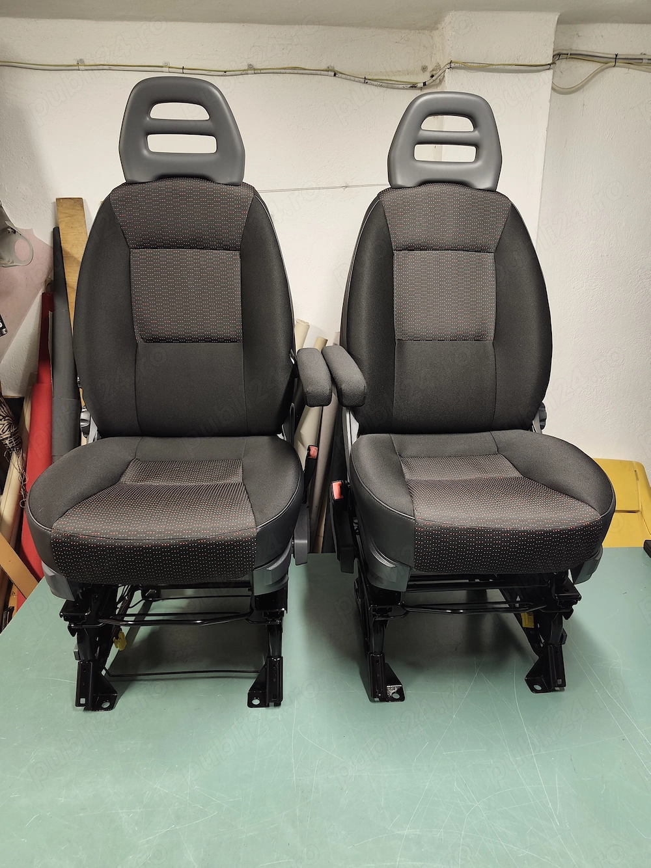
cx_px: 326
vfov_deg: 73.9
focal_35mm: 23
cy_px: 434
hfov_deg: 58.9
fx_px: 577
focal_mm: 6.07
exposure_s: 1/50
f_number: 1.7
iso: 500
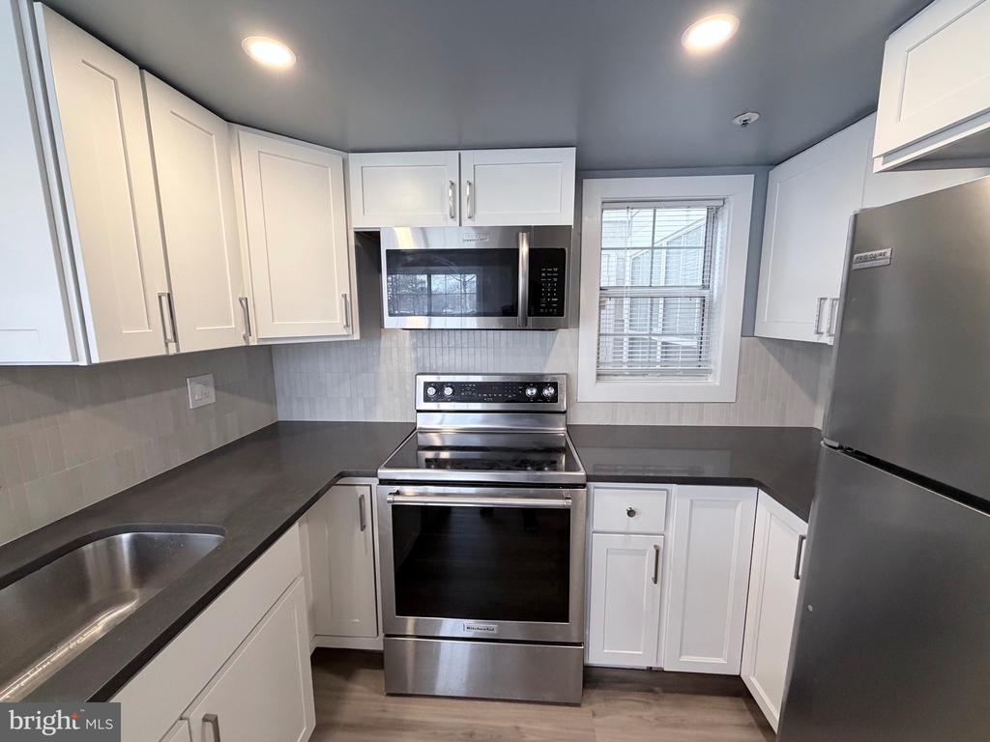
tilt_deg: -8.5
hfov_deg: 102.1
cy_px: 371
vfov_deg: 85.7
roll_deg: +0.9
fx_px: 400
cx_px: 495
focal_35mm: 14
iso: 320
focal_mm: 2.22
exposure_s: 1/111
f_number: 2.2
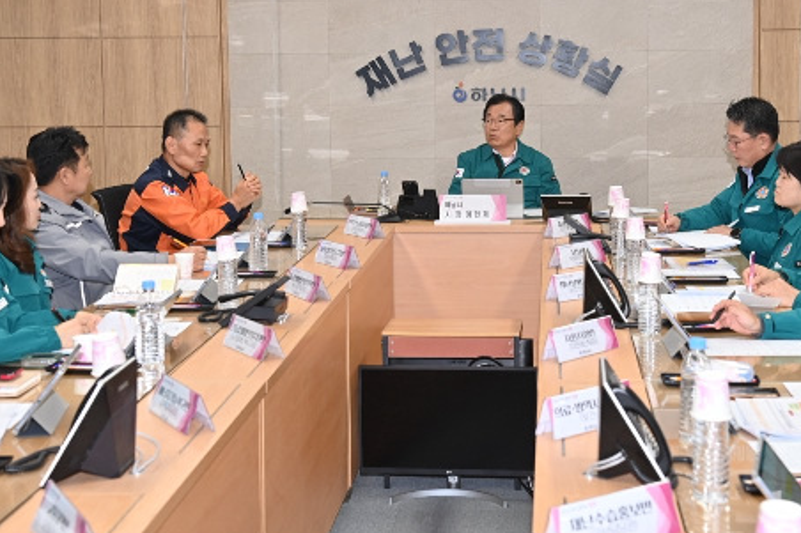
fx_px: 1512
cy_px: 158
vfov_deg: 19.9
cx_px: 466
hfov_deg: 29.6
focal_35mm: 68
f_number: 5
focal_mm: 48
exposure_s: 1/100
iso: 800
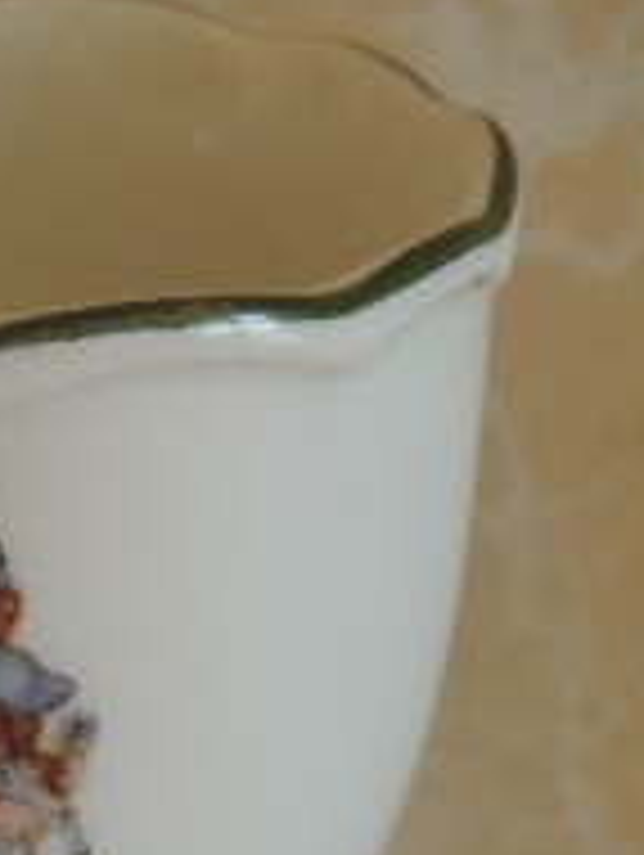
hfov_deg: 7.0
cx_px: -59
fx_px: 5247
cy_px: 878
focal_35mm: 212
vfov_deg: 9.3
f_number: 4.1
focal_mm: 16
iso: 320
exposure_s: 1/100
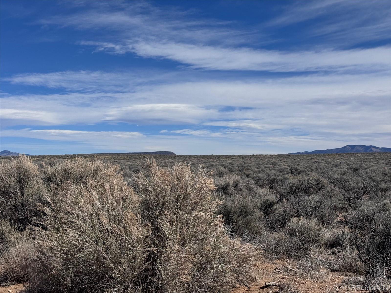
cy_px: 146
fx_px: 542
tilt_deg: +1.4
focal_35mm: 48
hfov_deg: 39.7
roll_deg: -1.4
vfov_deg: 30.3
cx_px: 196
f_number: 1.78
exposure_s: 1/10526
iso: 80
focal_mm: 6.76
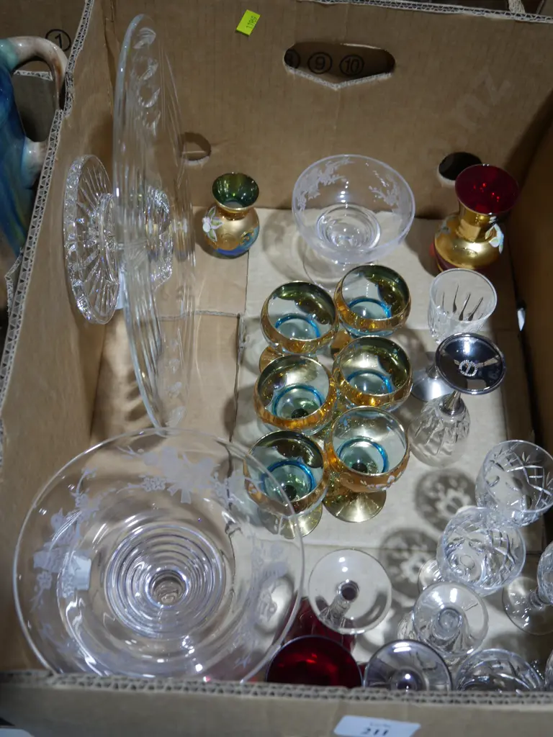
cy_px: 368
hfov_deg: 36.0
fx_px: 852
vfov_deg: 46.8
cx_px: 276
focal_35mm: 40
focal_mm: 20
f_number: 4.4
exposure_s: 1/80
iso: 200
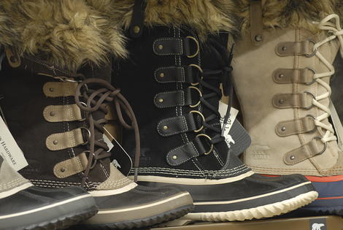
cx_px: 172
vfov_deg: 8.4
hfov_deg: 12.4
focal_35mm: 165
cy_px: 115
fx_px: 1575
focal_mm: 110
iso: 200
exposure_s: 1/2
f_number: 4
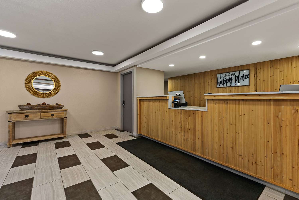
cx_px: 150
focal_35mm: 14
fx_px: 116
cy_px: 100
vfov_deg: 81.2
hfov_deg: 104.3
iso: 100
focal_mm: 14
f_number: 2.8
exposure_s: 1/30
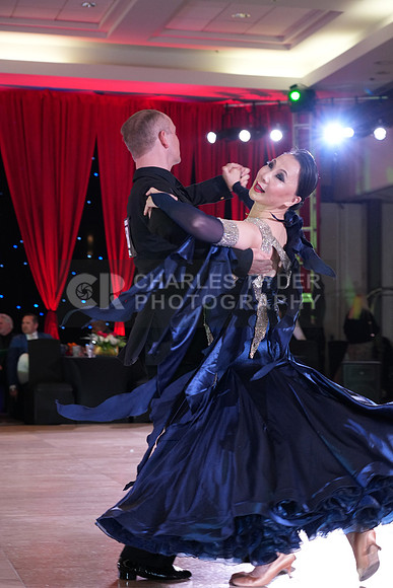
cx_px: 196
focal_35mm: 71
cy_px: 294
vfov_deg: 28.4
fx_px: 1162
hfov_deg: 19.2
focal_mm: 71
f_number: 4.5
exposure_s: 1/250
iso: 2500
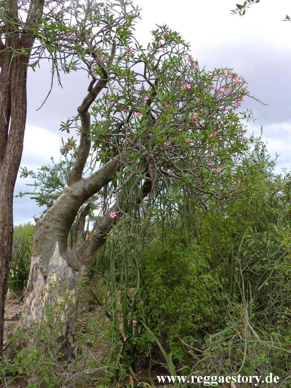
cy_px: 194
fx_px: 404
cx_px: 146
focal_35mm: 36
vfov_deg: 51.4
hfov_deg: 39.7
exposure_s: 1/640
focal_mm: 6.4
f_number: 2.8
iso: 100
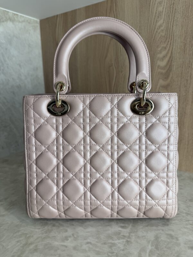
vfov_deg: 71.6
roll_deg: +1.1
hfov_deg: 56.8
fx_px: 178
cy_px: 128
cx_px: 96
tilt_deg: -13.6
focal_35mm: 24
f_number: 1.78
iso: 50
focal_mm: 6.76
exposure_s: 1/135
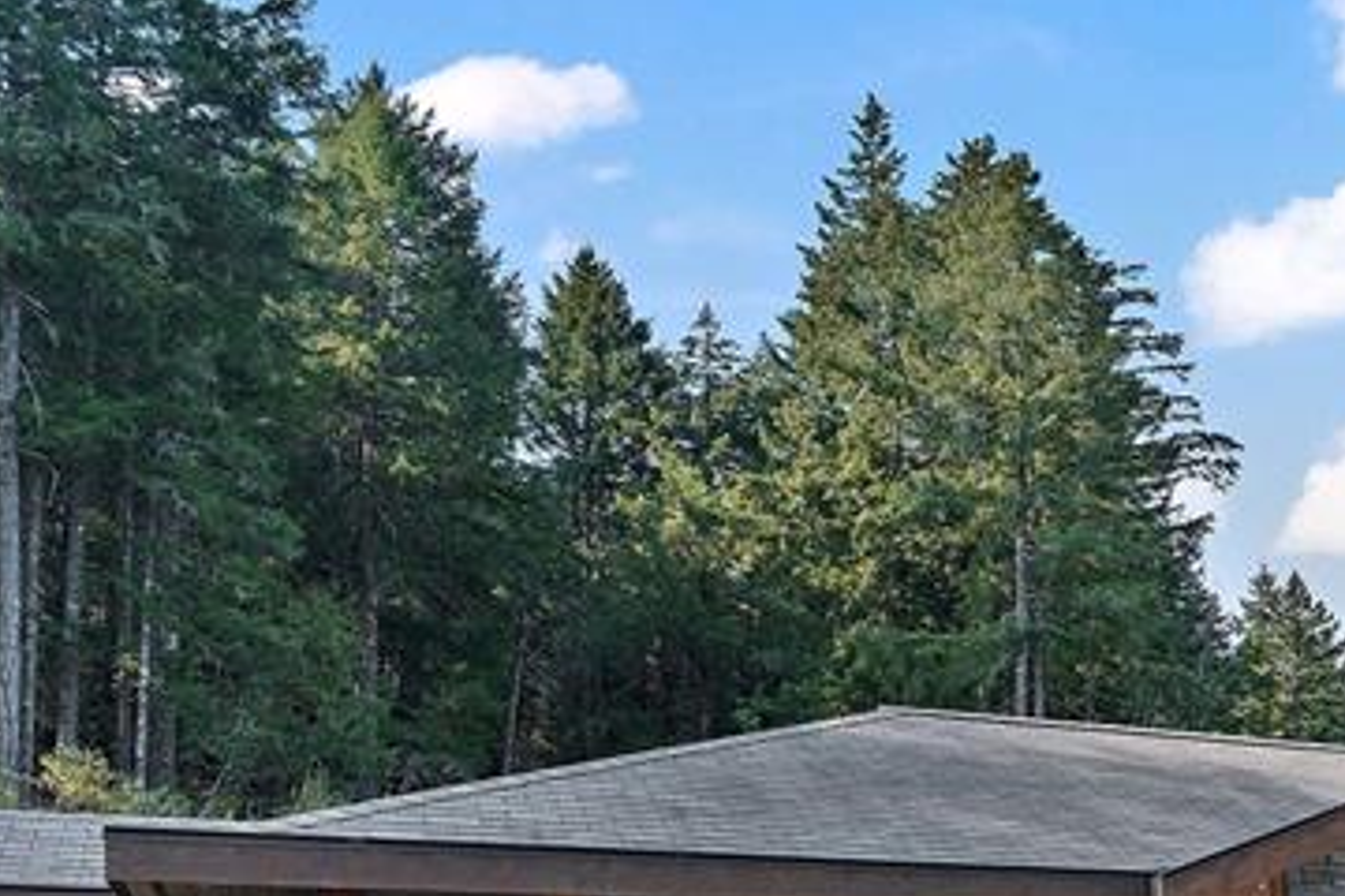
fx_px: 2017
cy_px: 993
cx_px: 1872
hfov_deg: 28.2
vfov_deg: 23.5
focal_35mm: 54
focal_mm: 19
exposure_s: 1/200
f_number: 7.1
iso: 500
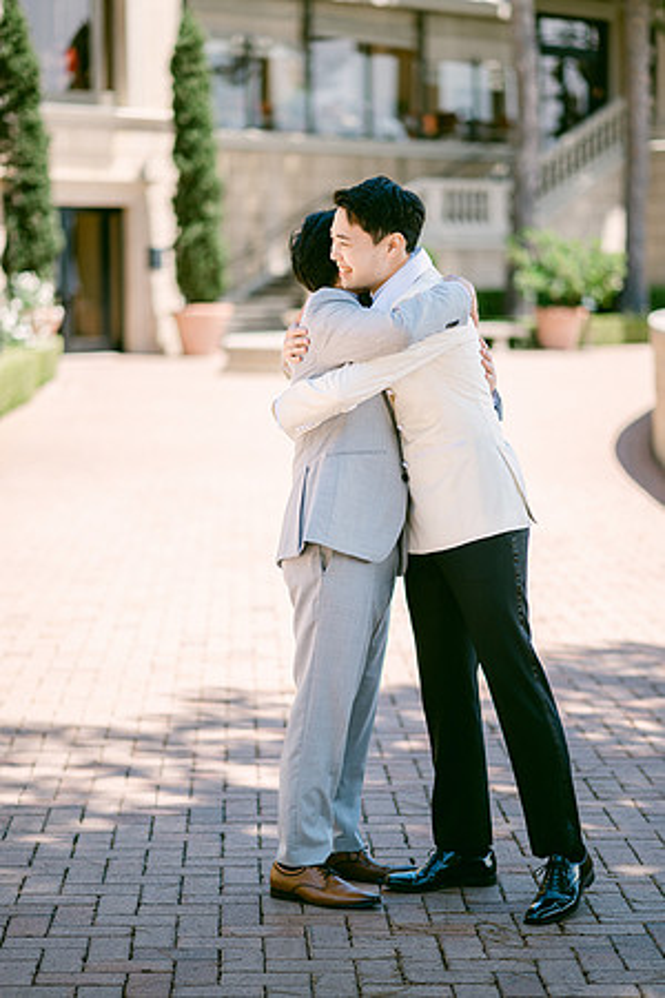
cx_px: 332
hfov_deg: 16.1
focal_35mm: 85
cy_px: 499
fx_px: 2355
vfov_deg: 23.9
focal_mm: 85
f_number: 1.8
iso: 64
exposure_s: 1/1600
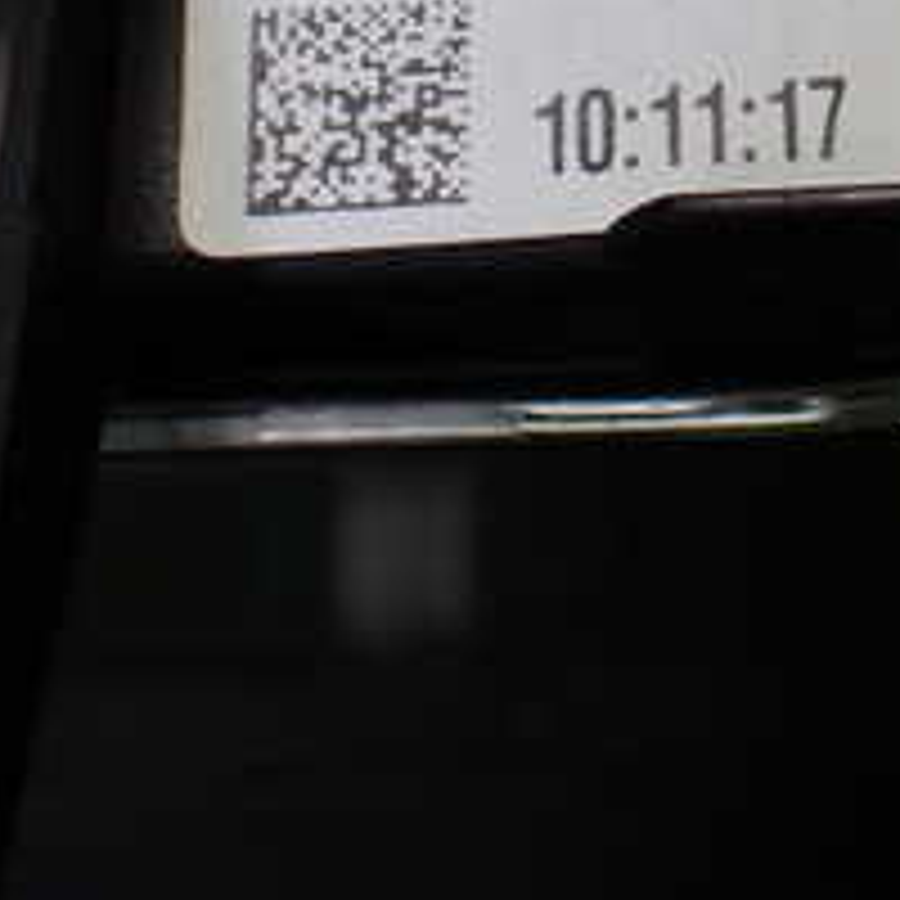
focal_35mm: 85
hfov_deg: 19.7
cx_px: 945
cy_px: -50
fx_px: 2500
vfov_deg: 19.7
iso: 200
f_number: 2.4
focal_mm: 5.79
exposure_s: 1/125
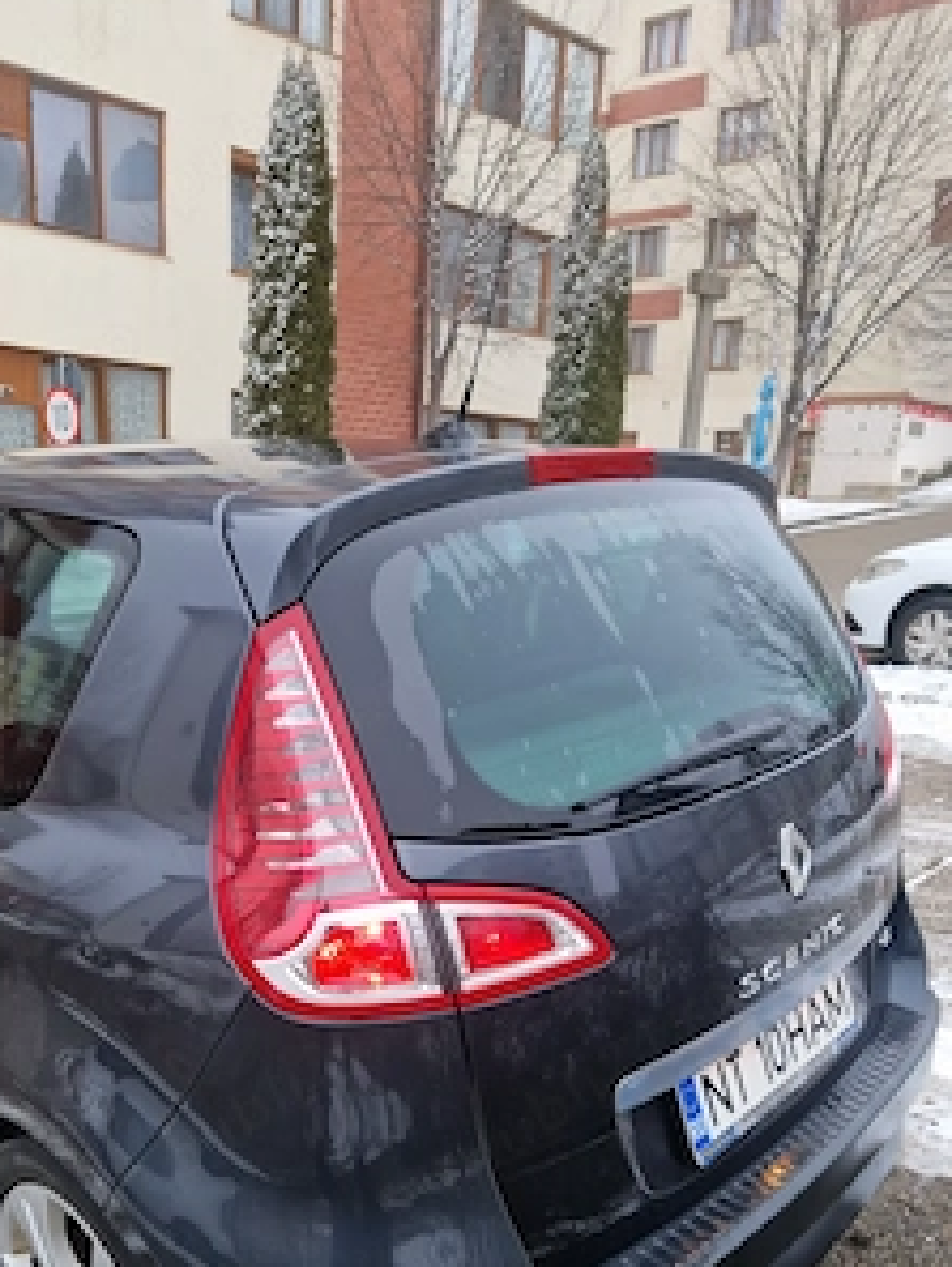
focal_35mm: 31
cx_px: 448
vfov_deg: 57.3
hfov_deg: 45.5
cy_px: 823
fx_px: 1136
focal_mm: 5.4
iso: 64
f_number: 1.8
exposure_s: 1/50
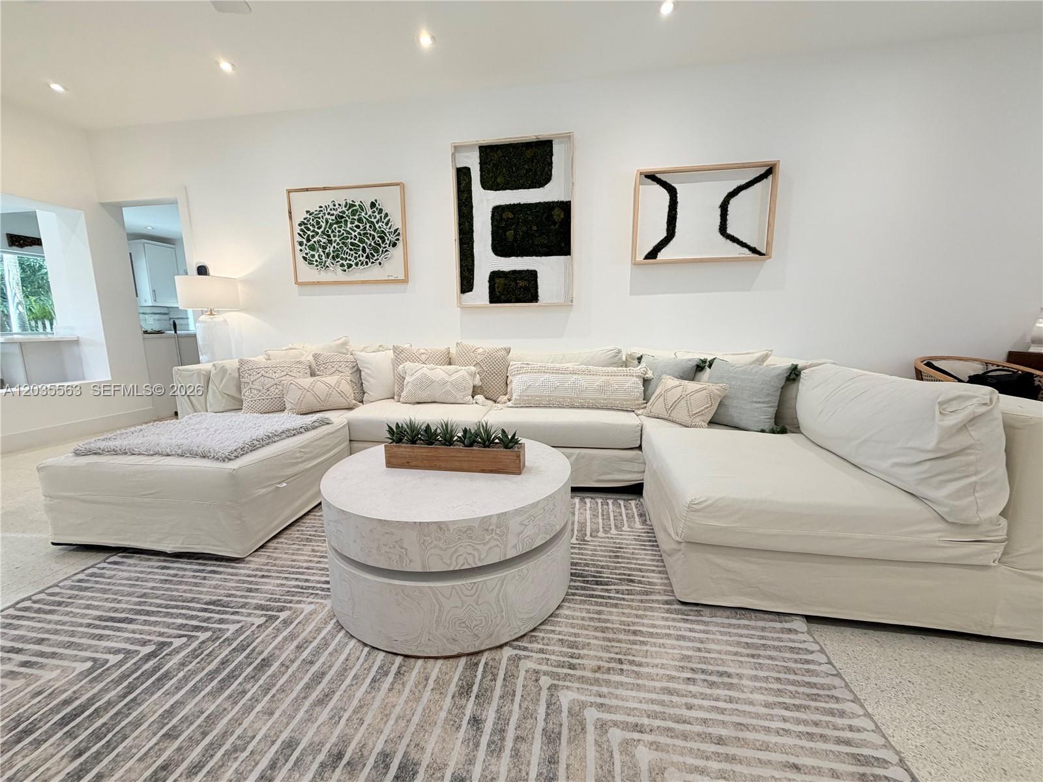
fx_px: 422
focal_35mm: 14
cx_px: 522
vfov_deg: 85.7
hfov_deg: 102.1
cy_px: 391
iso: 160
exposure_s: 1/116
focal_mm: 2.22
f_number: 2.2
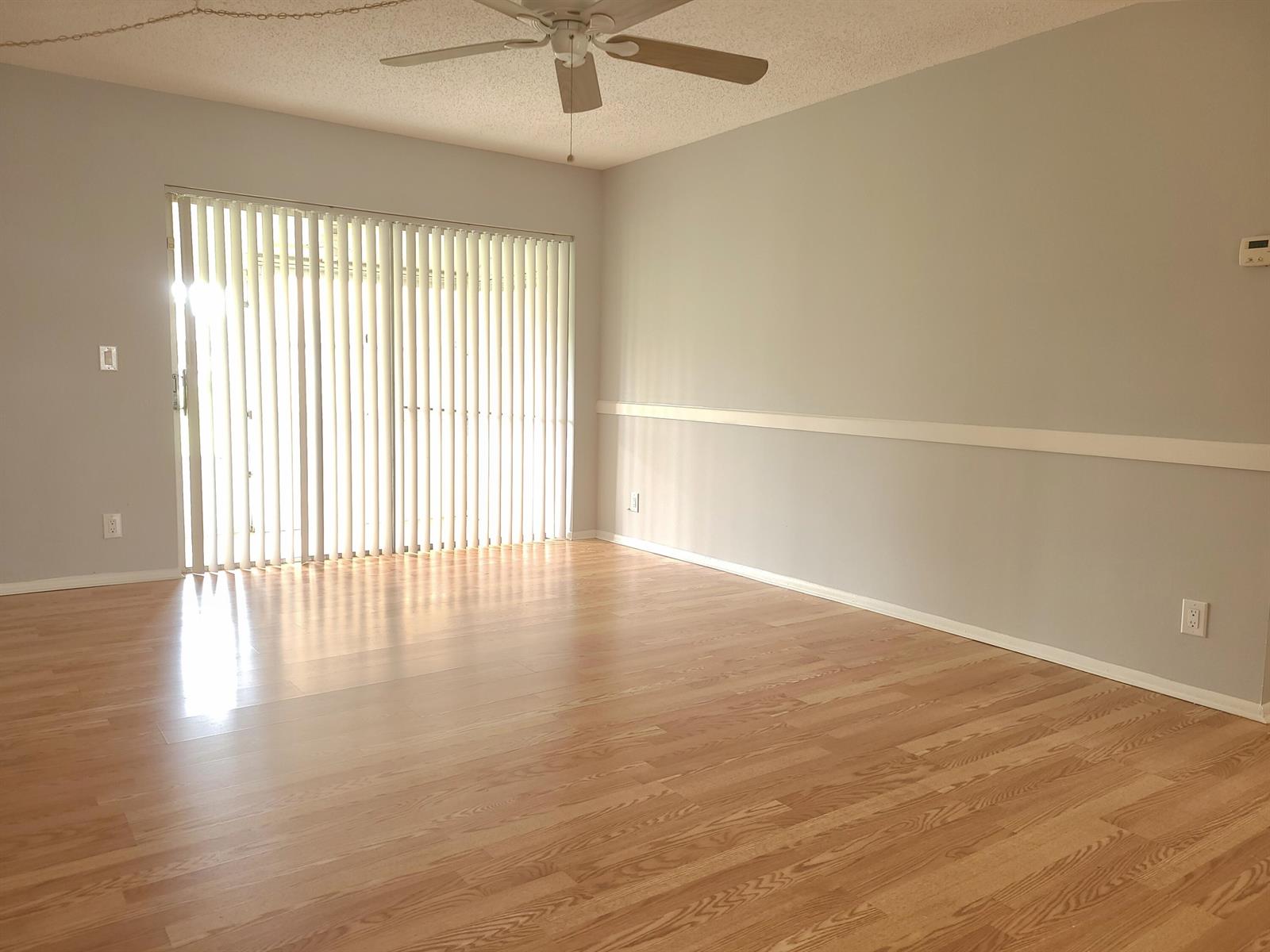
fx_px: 954
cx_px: 635
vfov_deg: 53.1
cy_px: 476
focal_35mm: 26
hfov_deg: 67.3
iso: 40
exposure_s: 1/8
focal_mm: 5.4
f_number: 1.8
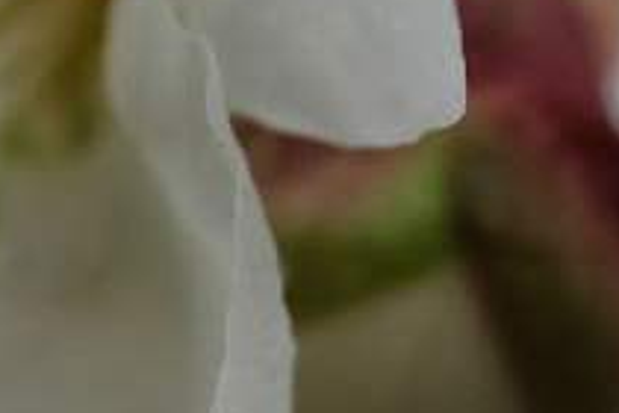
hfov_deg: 2.0
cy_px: 115
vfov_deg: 1.3
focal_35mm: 1029
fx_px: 17692
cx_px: -312
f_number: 5.6
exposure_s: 1/200
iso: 200
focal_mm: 90
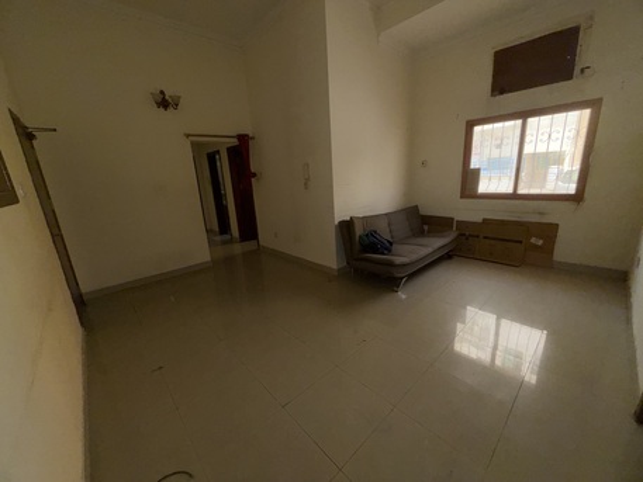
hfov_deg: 102.0
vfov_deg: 85.7
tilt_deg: -14.8
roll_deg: +3.6
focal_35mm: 14
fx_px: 260
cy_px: 241
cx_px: 322
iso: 64
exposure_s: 1/60
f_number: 2.2
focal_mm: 2.22
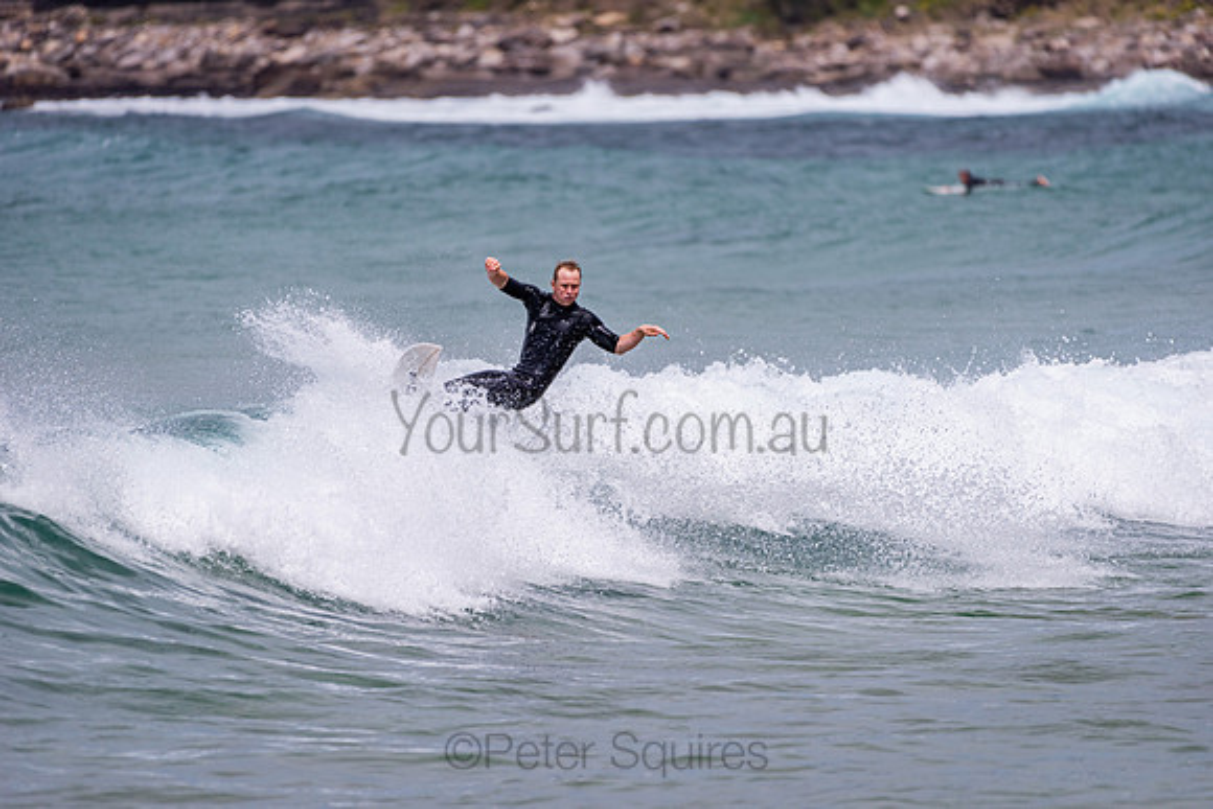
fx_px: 16850
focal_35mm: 500
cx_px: 606
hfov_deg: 4.1
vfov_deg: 2.8
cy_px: 404
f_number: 5.6
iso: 220
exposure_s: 1/1250
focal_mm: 500
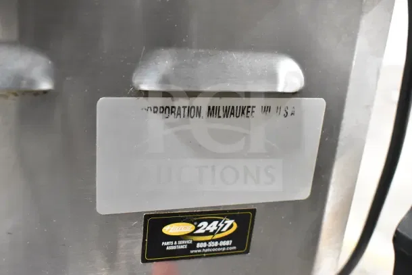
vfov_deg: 34.2
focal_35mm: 39
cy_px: 138
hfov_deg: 49.5
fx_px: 446
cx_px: 206
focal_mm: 26
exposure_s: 1/100
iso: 6400
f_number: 6.3
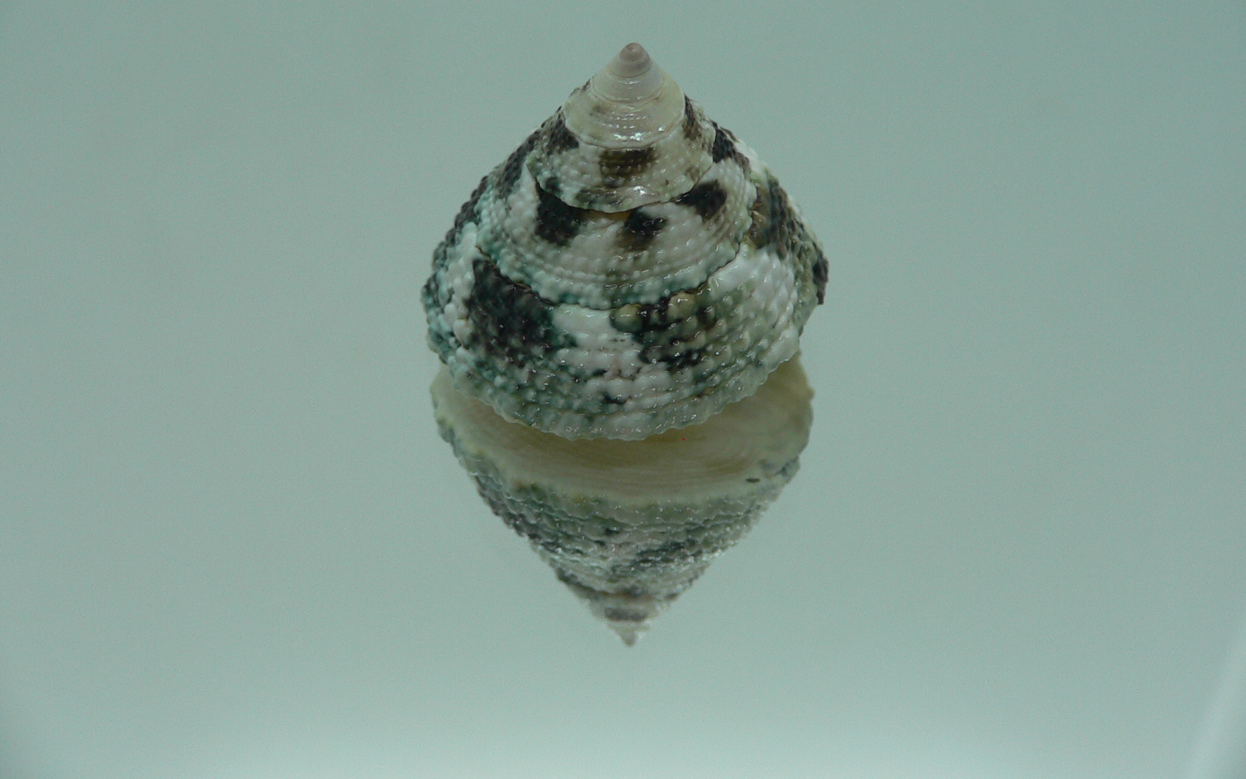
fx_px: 1290
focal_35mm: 38
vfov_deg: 33.5
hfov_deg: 51.5
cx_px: 612
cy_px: 345
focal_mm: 4.6
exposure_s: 1/60
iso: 80
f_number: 2.8
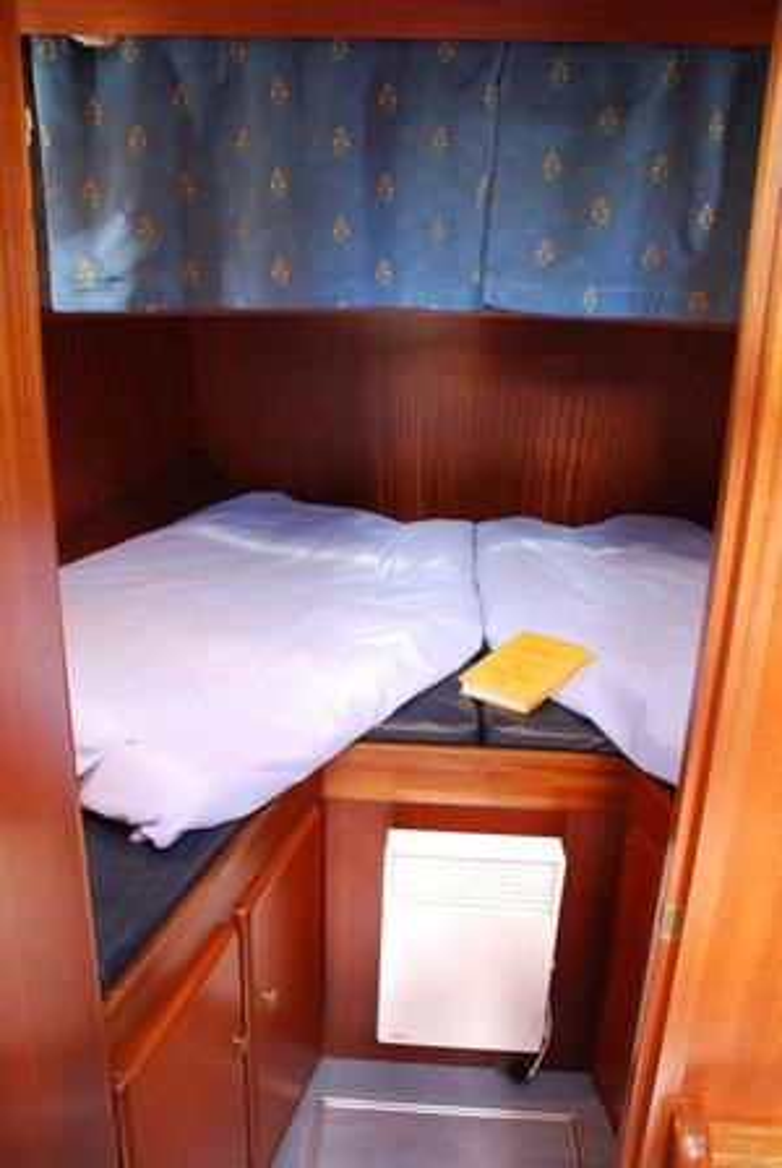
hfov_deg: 43.7
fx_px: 974
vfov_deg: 61.9
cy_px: 584
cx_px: 391
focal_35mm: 30
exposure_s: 1/6
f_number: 3.8
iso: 400
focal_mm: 20
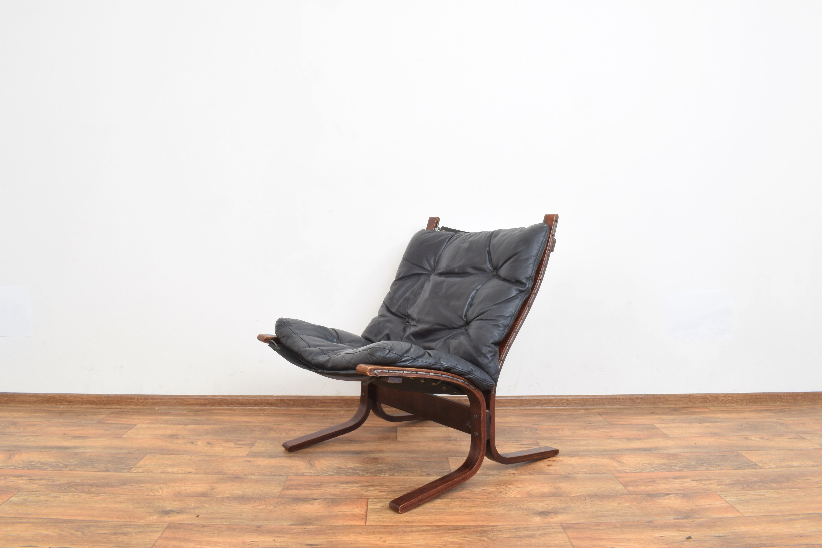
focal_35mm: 27
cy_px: 274
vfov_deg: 47.9
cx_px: 411
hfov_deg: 67.4
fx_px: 616
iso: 100
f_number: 22
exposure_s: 5
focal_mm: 18
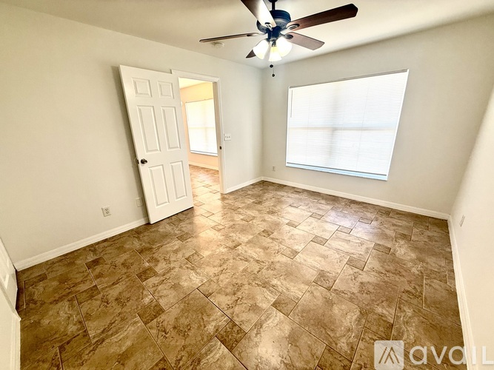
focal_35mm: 14
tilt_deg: -18.4
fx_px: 200
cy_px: 185
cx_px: 247
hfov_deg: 102.1
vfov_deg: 85.7
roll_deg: +1.8
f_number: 2.2
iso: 80
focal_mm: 2.22
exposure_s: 1/120
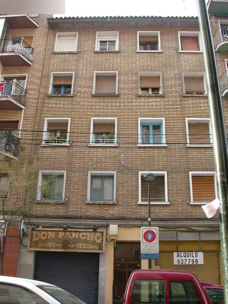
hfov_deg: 37.7
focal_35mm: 38
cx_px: 114
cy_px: 152
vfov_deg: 49.0
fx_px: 334
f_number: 4.2
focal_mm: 7.85
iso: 100
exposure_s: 1/127
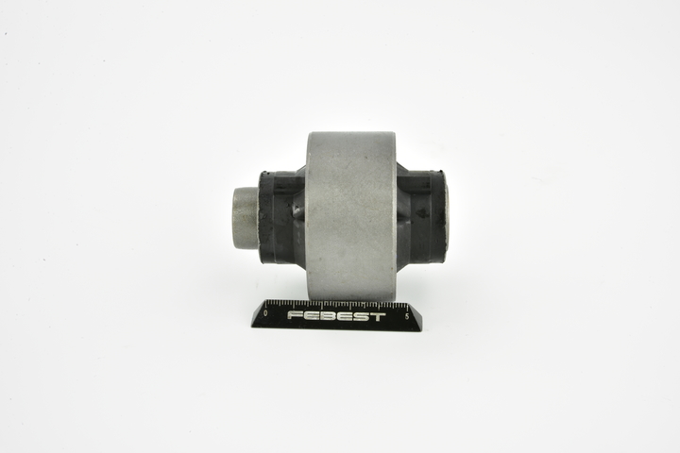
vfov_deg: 22.6
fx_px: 1133
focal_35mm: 60
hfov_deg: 33.4
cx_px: 340
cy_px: 226
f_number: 29
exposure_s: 1/2
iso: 64
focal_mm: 60
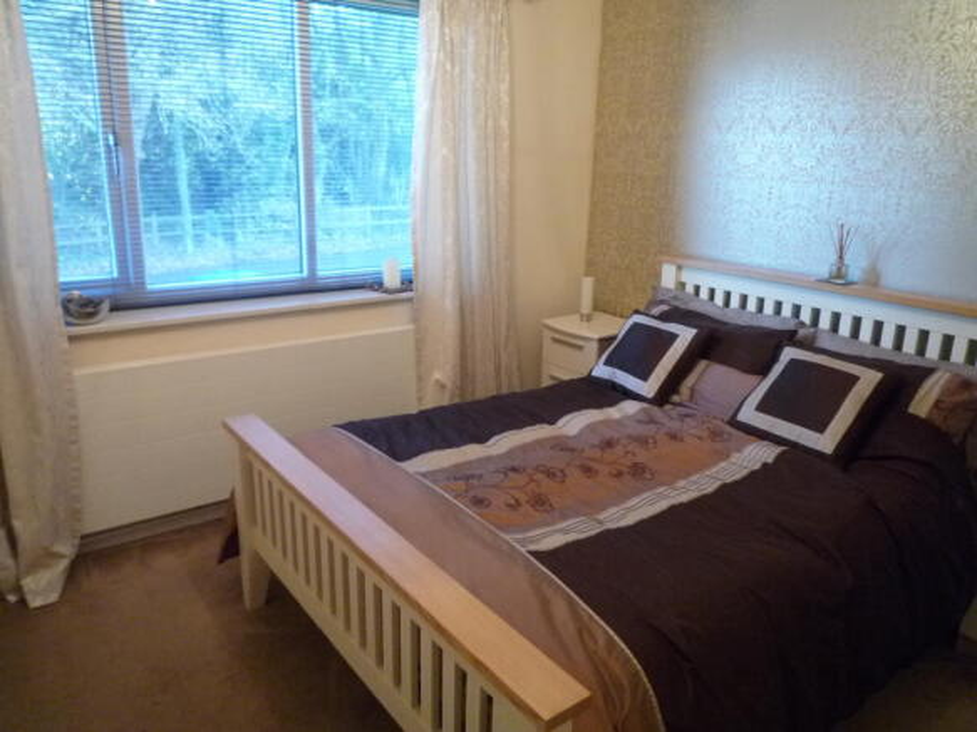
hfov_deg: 69.4
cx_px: 488
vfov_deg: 54.9
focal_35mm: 25
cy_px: 366
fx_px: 705
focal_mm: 4.4
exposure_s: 1/20
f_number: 2.8
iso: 400
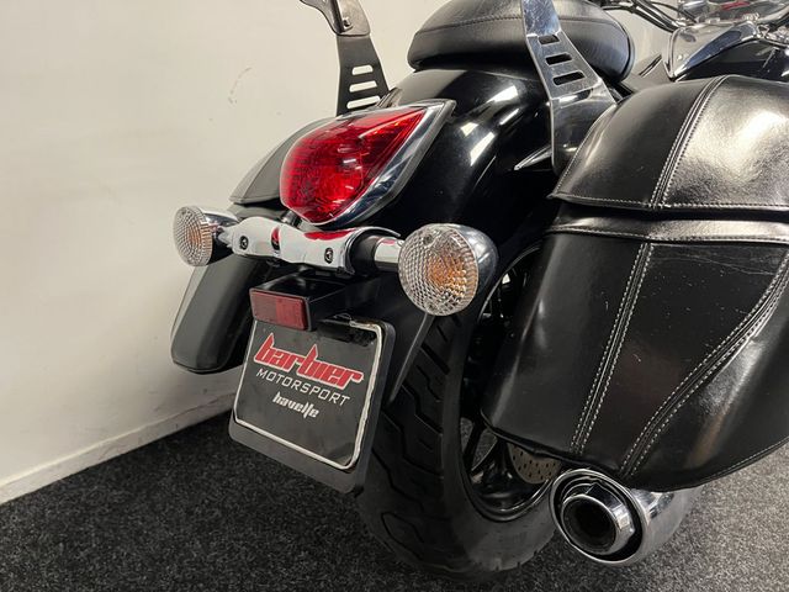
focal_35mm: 26
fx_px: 593
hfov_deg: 67.3
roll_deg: -1.9
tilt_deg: -19.4
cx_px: 394
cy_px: 296
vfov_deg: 53.1
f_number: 1.6
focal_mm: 5.1
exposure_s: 1/50
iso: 250
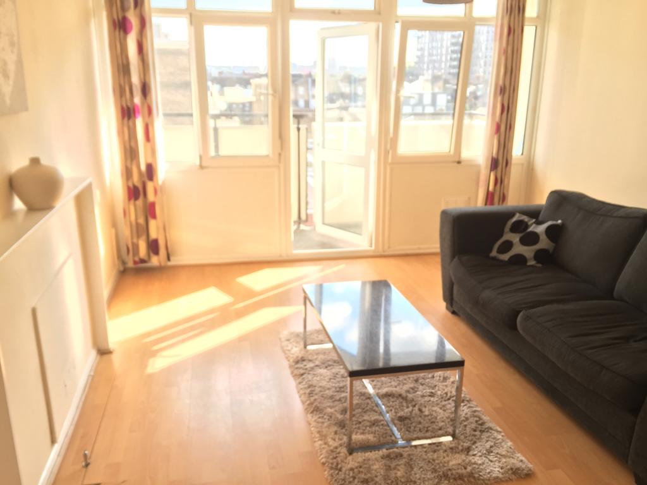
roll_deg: -0.3
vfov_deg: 48.2
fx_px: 542
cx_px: 324
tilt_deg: -15.9
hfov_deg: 61.7
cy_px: 242
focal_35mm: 29
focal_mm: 4.15
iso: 32
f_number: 2.2
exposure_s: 1/100
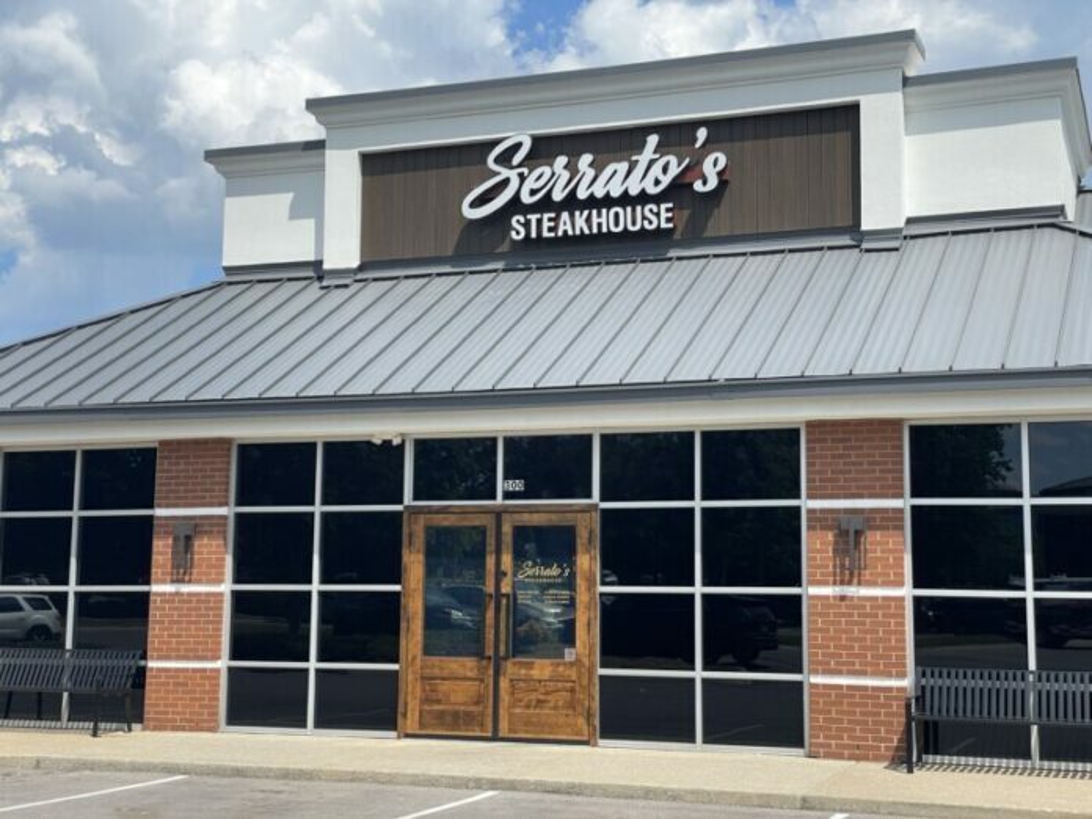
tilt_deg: +8.3
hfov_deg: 36.8
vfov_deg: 28.0
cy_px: 410
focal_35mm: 52
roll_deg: -0.2
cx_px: 546
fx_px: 1640
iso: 25
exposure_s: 1/940
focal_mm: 6
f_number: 2
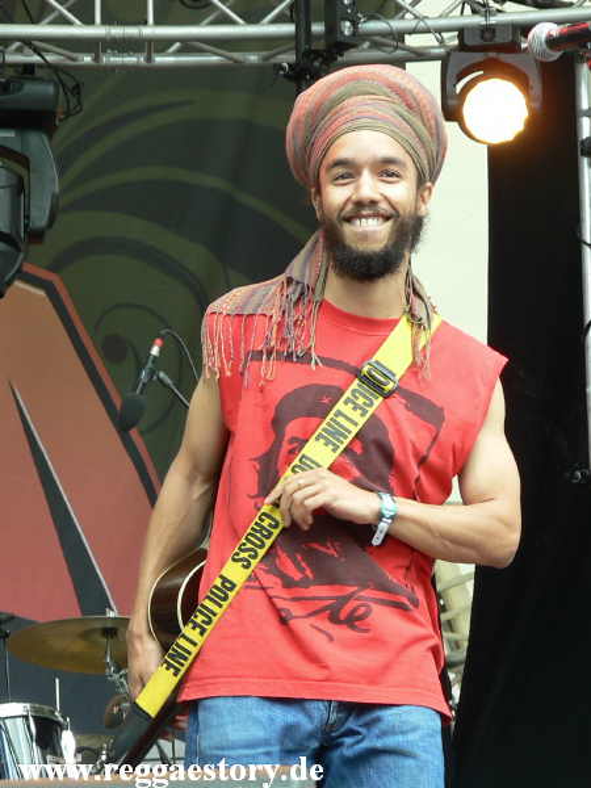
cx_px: 296
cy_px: 394
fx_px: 2868
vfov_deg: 15.6
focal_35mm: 126
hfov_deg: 11.8
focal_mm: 21.6
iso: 64
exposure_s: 1/50
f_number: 3.2
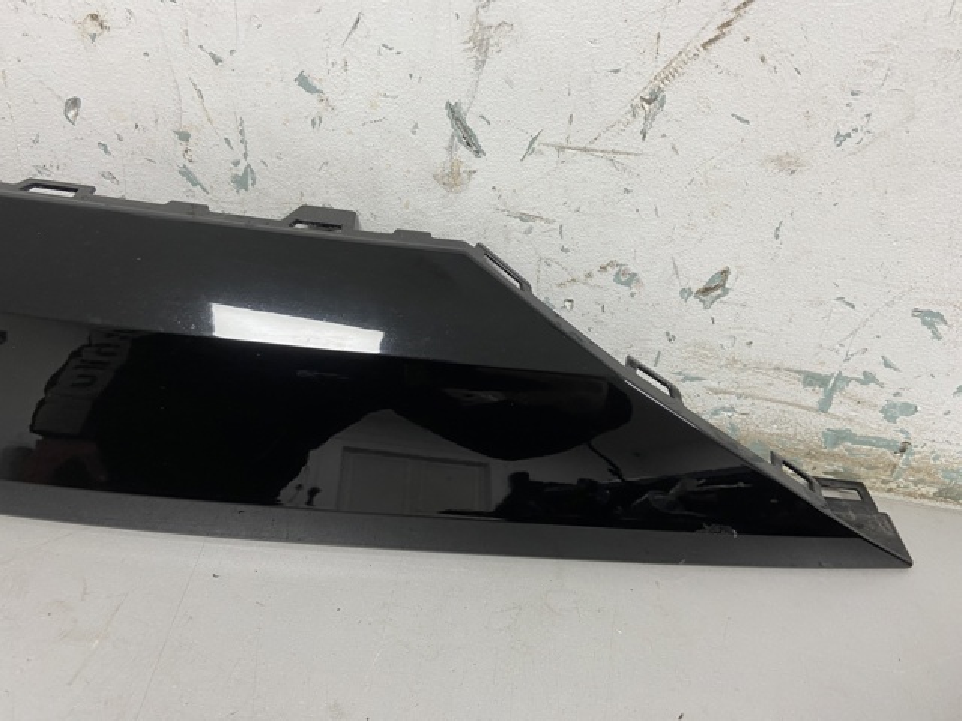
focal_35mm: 26
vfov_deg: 53.1
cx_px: 481
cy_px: 360
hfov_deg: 67.3
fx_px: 723
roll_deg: -7.3
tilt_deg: -34.3
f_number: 1.8
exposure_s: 1/50
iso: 80
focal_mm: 4.25
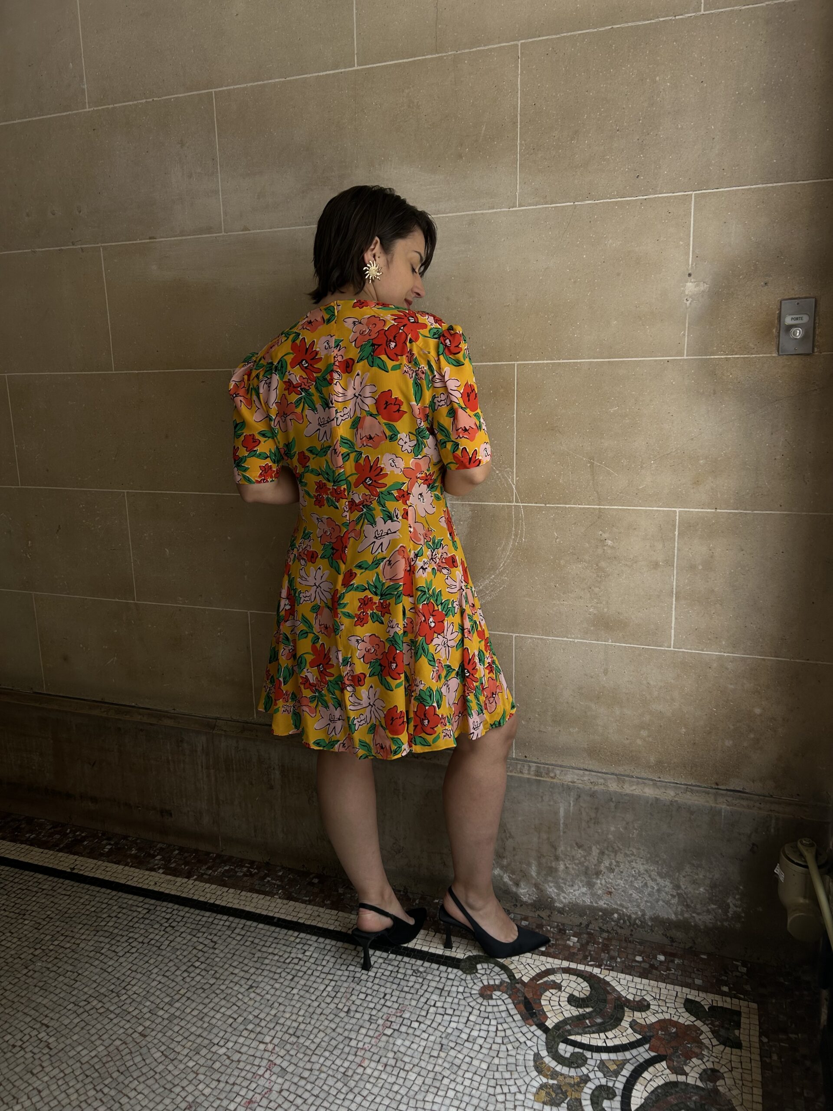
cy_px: 556
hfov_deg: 53.1
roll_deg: +1.0
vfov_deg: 67.3
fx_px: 834
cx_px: 416
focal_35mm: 26
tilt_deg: -12.1
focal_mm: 5.7
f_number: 1.5
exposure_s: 1/342
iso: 50
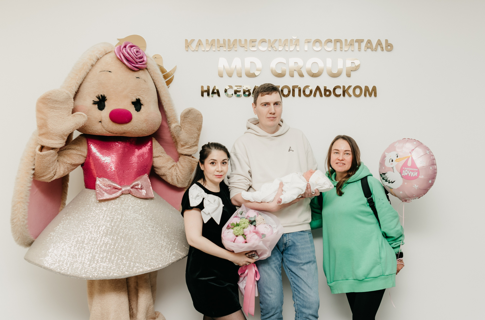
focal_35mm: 32
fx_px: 430
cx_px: 269
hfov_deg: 58.7
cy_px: 178
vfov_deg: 40.8
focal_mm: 27
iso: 160
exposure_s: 1/160
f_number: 4
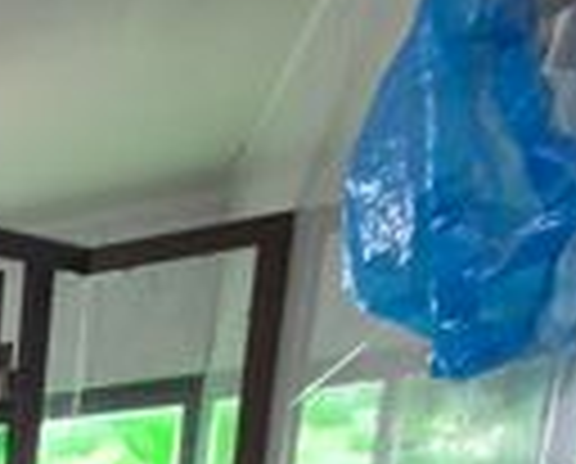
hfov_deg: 17.3
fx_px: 1128
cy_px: 1000
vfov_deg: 16.1
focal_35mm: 66
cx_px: -659
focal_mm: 2.2
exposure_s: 1/60
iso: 160
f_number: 2.2
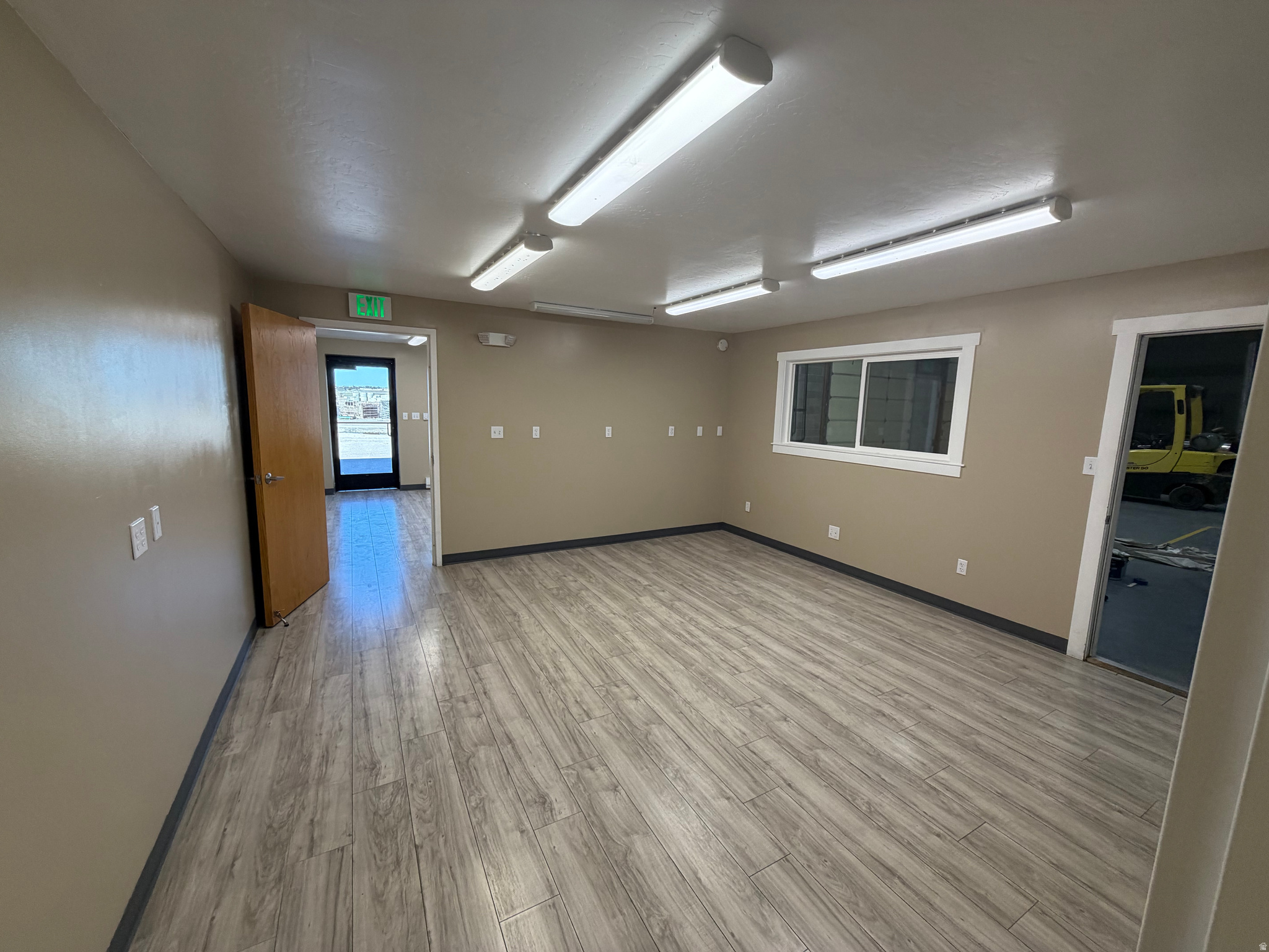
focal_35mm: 14
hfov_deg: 102.1
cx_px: 634
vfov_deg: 85.7
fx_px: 513
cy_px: 476
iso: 125
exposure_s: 1/120
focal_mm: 2.22
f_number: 2.2
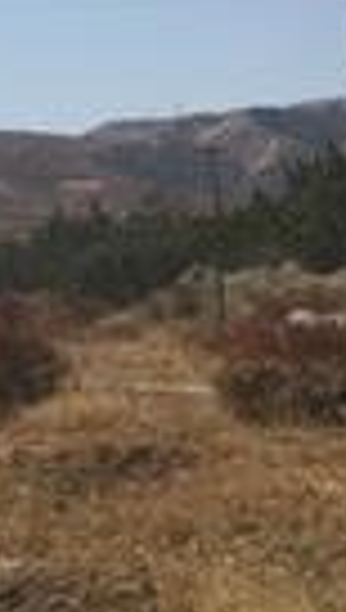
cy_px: 104
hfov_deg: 14.8
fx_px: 1282
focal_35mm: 79
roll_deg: +0.9
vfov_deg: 26.2
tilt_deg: +10.4
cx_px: -83
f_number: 2.2
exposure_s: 1/3497
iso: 25
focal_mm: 4.15
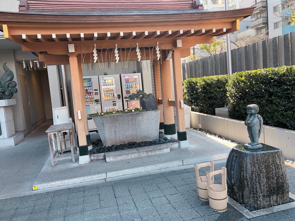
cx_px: 148
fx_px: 239
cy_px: 110
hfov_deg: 63.4
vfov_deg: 49.7
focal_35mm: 28
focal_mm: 3.99
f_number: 1.8
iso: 32
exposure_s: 1/120
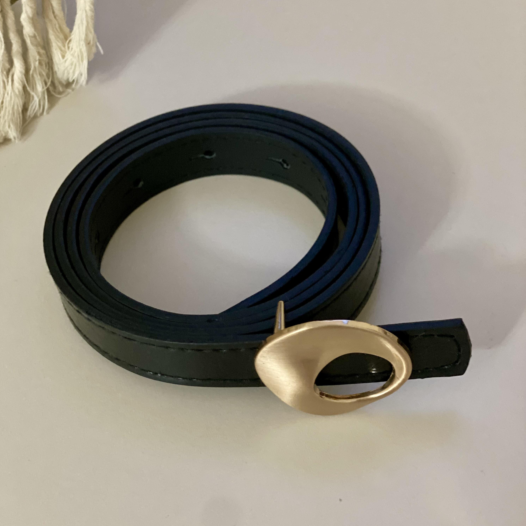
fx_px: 1066
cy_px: 283
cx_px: 261
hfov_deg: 27.7
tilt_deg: -50.9
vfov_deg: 27.7
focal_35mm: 62
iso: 400
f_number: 2
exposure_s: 1/20
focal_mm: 6
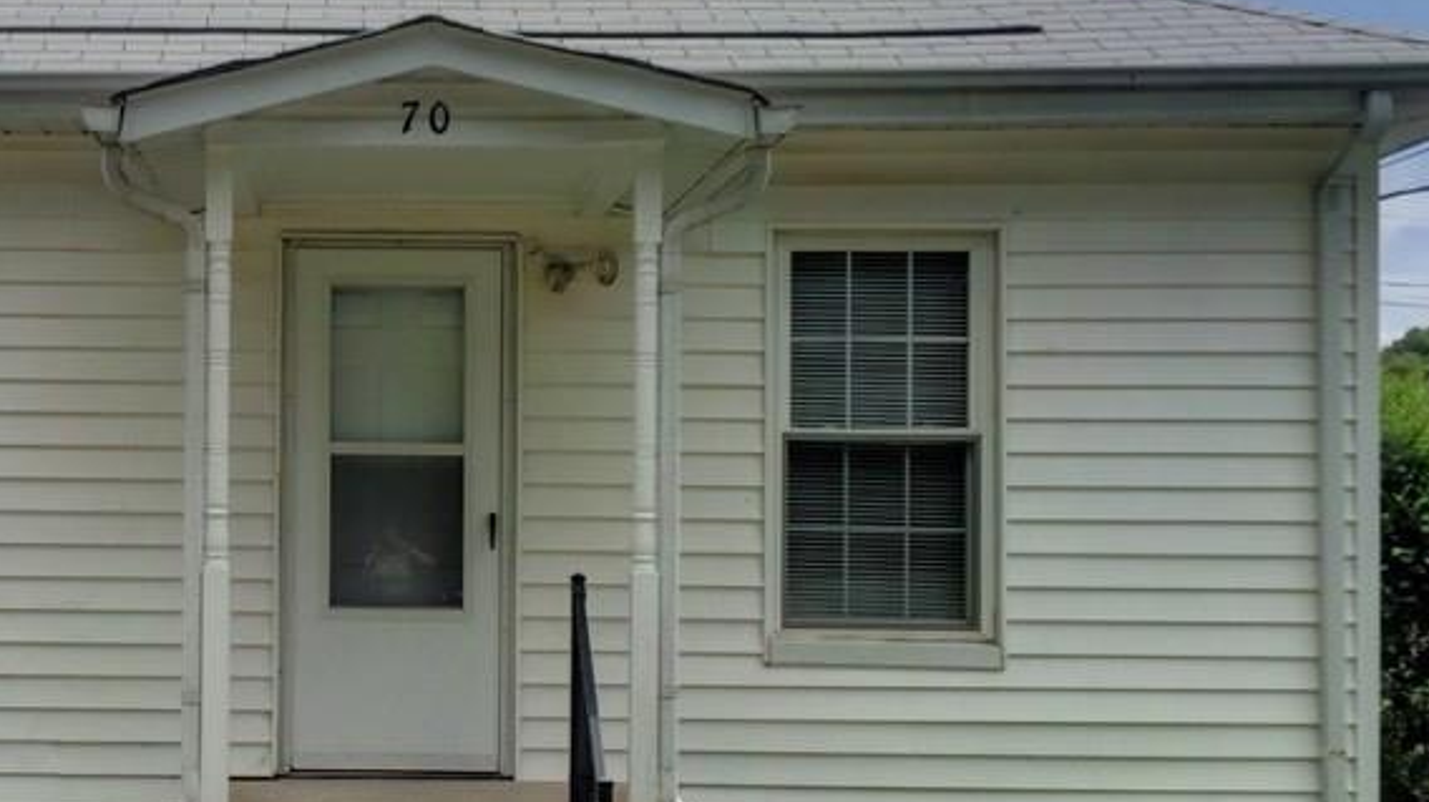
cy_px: 493
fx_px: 2159
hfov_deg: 35.3
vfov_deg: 21.0
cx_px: 262
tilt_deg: +1.9
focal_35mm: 57
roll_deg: -1.5
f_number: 2.2
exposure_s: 1/1980
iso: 32
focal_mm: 4.15
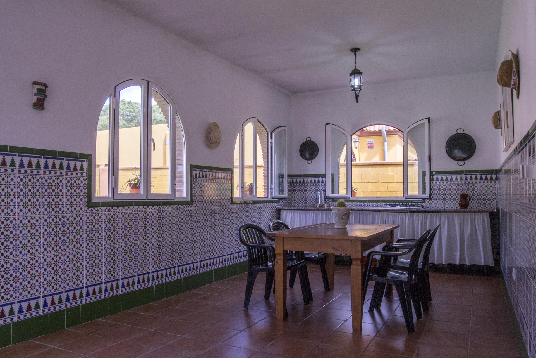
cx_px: 268
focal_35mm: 27
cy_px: 179
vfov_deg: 47.9
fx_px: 402
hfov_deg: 67.4
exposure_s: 1/40
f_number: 20
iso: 400
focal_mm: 18
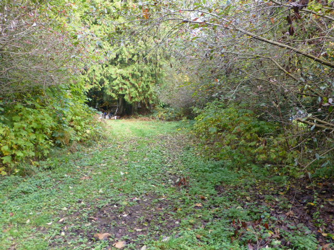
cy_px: 125
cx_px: 167
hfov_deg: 60.0
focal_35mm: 30
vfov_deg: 46.8
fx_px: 289
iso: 160
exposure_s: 1/60
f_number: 3.6
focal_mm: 5.4
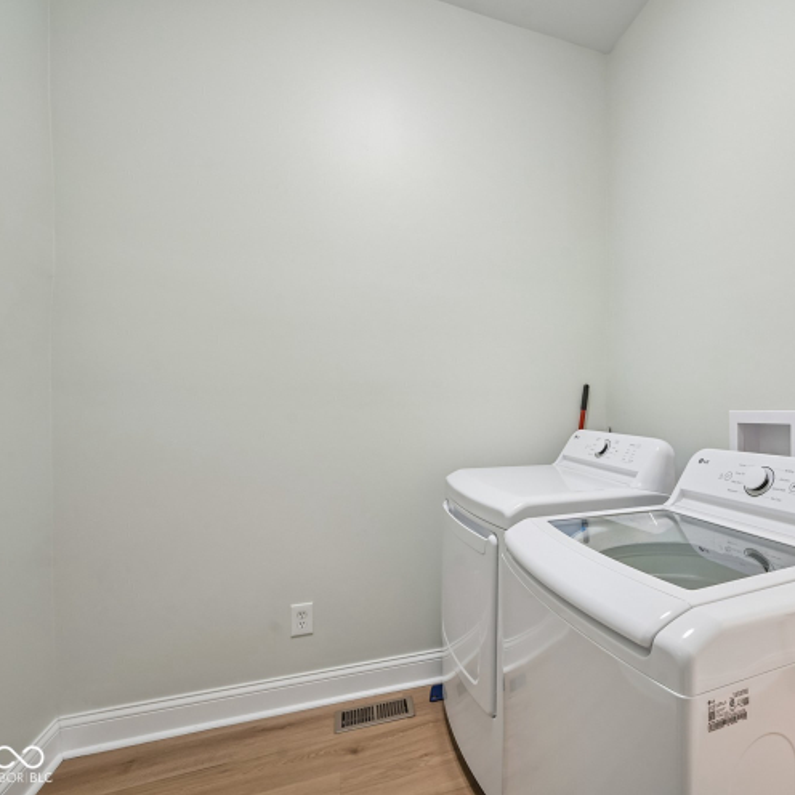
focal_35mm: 18
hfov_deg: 76.5
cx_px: 567
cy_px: 398
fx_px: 468
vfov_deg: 80.7
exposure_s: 1/15
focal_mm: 14
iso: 400
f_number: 8
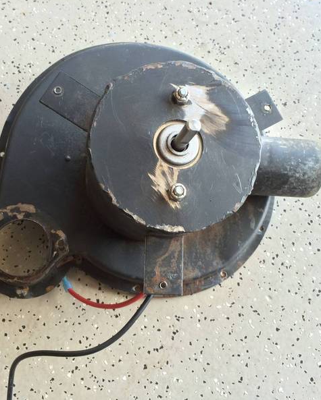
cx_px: 143
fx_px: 475
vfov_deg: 45.8
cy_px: 202
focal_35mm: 40
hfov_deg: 37.3
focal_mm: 4.12
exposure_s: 1/60
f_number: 2.2
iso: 50
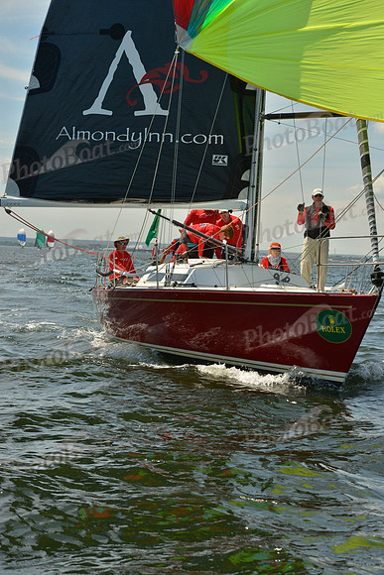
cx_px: 192
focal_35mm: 70
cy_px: 288
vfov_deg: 28.8
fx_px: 1119
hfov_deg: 19.5
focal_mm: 70
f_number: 7.1
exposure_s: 1/1600
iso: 280
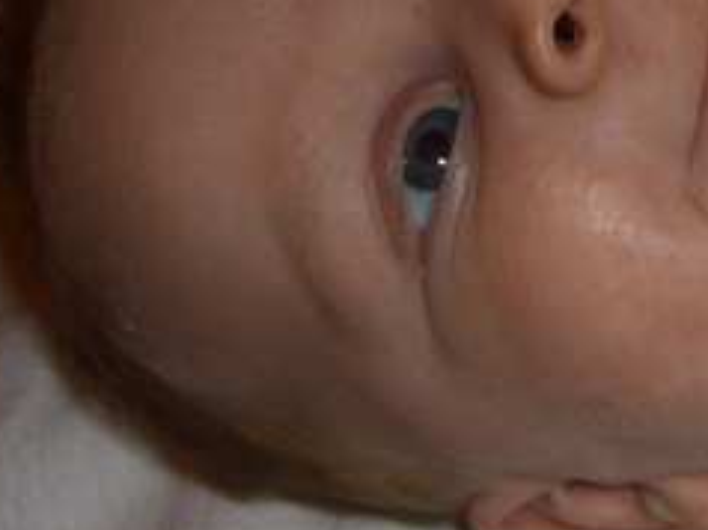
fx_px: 2125
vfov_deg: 14.0
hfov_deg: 18.5
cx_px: 684
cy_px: 7
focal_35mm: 104
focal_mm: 7.9
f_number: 2.8
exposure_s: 1/60
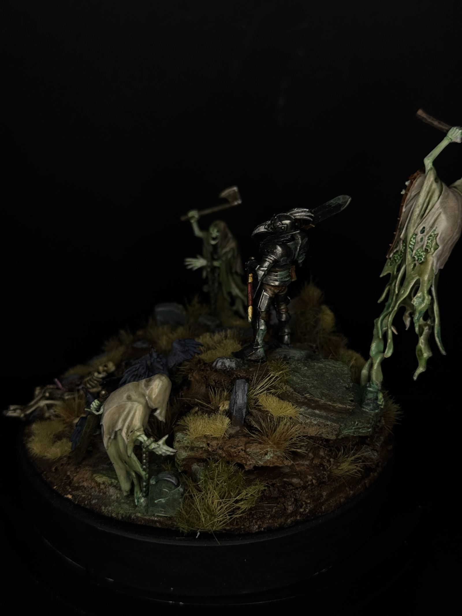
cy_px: 308
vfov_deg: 39.7
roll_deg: -0.3
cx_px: 231
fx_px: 854
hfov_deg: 30.3
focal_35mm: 48
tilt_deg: -25.4
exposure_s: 1/47
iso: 250
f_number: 1.78
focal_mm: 6.76
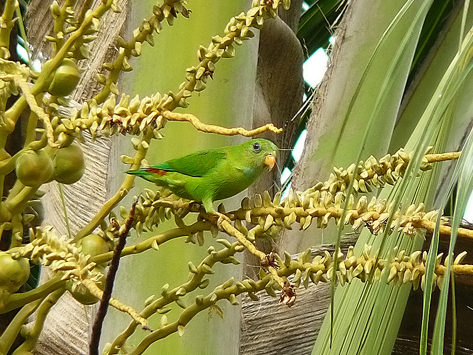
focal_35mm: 648
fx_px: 8854
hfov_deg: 3.1
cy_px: 178
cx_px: 236
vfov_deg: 2.3
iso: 100
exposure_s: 1/125
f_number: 4
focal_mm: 72
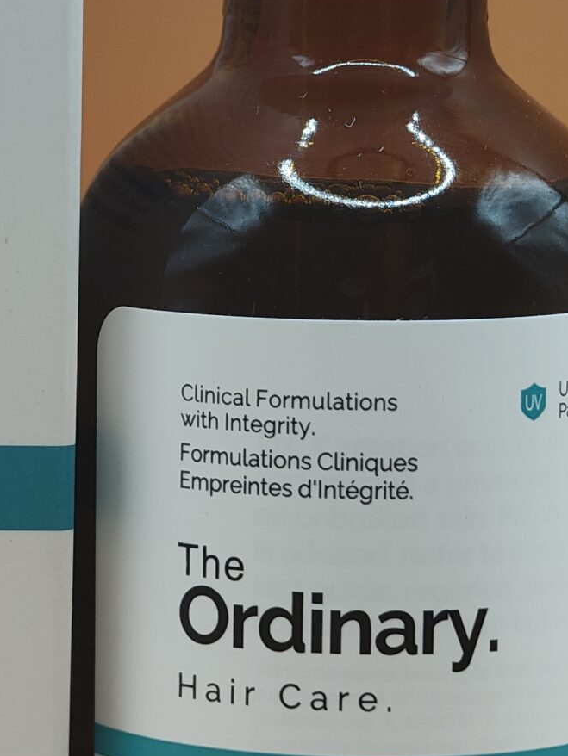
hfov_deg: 7.3
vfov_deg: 9.7
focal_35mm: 204
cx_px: 12
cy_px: 168
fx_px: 4461
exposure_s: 1/100
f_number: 2.55
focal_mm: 13.3
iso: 162
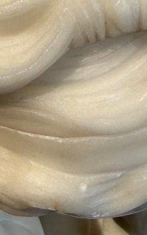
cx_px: 53
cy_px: -26
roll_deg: +3.1
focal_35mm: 90
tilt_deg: -25.9
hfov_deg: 14.5
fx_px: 577
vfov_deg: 21.8
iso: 50
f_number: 2.2
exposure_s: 1/100
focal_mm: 2.22
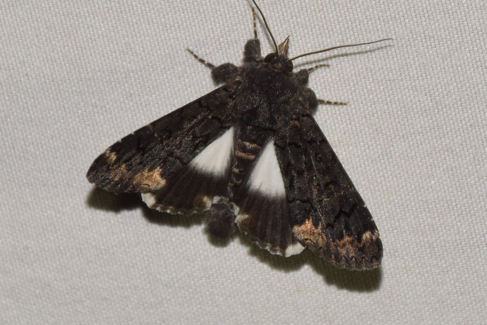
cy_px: 162
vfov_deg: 6.5
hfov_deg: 9.8
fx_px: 2841
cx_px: 244
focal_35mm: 210
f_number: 10
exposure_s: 1/160
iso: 400
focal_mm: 140
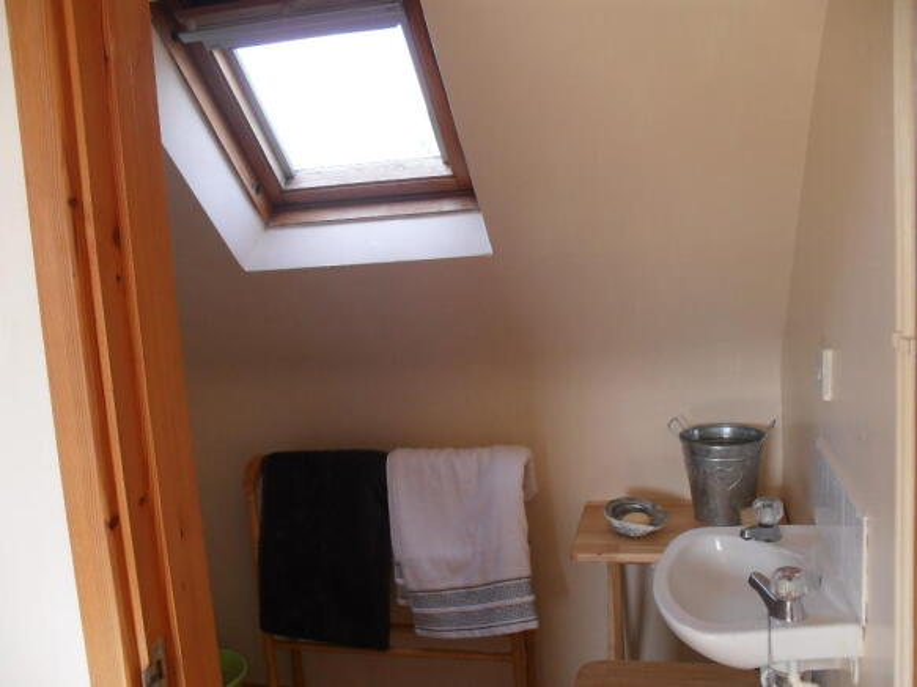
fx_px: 927
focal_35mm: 35
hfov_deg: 52.6
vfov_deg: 40.7
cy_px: 344
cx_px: 458
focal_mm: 6.3
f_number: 3.2
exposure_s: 1/60
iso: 100
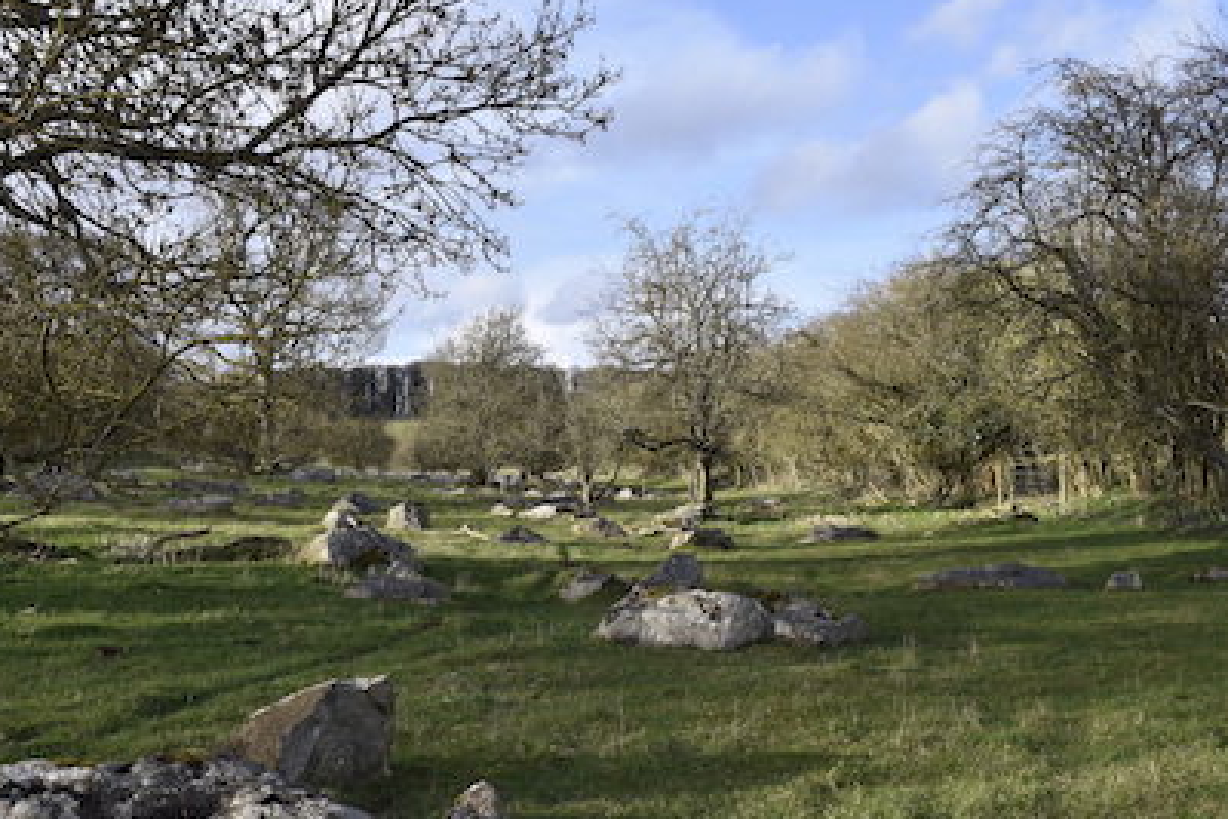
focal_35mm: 45
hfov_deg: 43.4
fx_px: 1535
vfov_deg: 29.8
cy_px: 497
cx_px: 507
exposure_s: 1/250
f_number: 8
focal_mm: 24
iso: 250
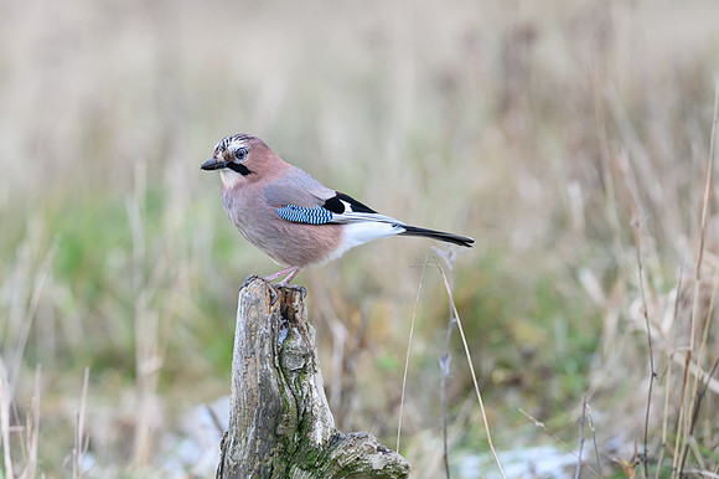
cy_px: 168
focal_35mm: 519
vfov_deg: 2.6
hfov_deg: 4.0
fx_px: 10355
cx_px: 253
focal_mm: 400
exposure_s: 1/500
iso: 2500
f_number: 4
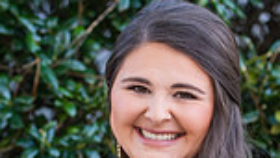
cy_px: 322
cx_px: 143
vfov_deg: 4.9
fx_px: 1812
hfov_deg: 8.8
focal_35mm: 244
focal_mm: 78
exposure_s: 1/125
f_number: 3.5
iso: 80
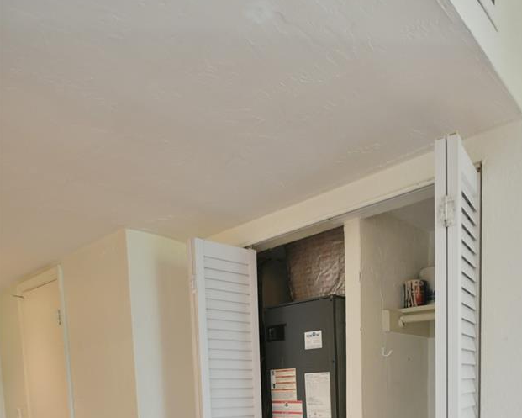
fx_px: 462
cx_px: 333
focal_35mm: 30
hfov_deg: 58.0
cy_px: 429
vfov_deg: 41.5
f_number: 4.2
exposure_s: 1/80
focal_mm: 11
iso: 1250
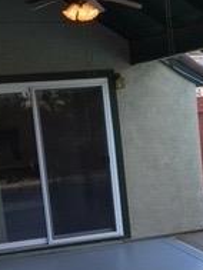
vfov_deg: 19.8
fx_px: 765
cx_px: 253
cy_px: 221
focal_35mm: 98
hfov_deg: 14.6
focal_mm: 4.15
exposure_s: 1/148
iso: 25
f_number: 2.2
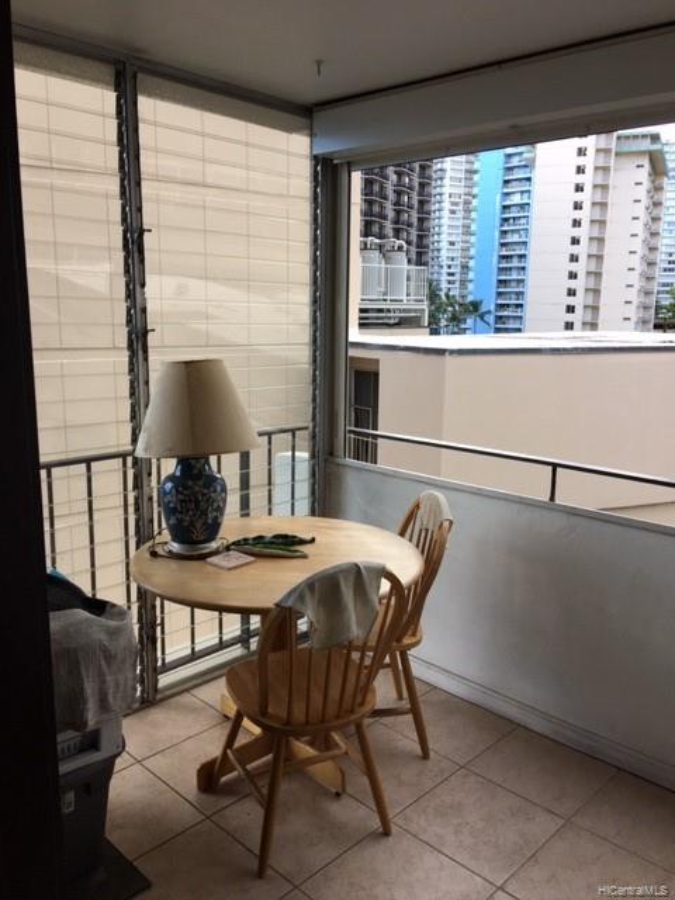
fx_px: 754
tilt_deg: -8.8
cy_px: 450
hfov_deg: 48.2
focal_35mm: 29
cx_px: 338
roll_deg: -0.2
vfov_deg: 61.7
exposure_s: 1/120
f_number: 2.2
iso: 32
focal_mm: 4.15
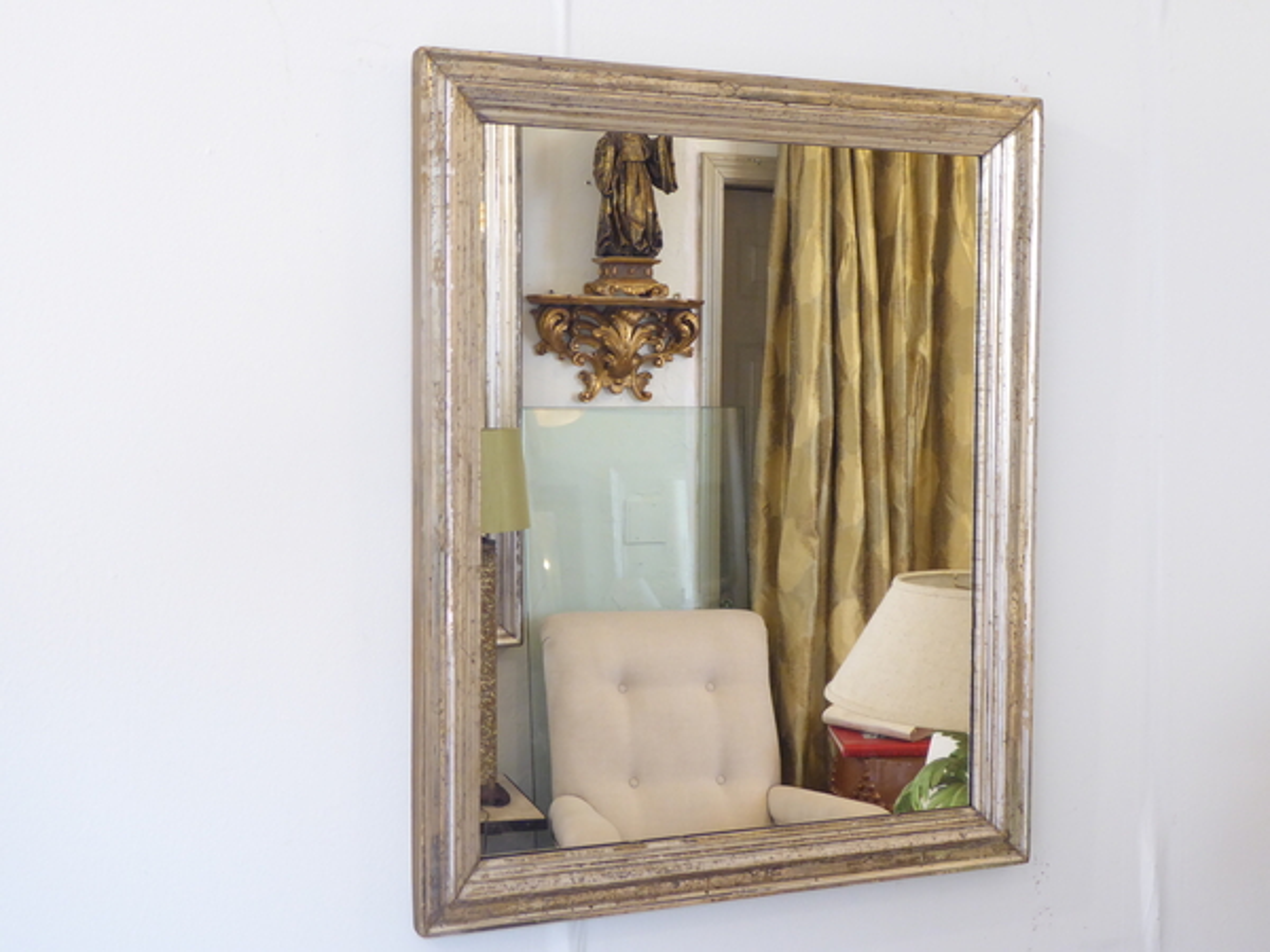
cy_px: 476
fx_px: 1614
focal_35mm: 44
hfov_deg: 42.9
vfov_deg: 32.9
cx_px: 635
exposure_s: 1/8
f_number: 3.9
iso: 400
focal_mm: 7.8
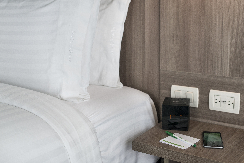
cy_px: 82
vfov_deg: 27.0
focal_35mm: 50
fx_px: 339
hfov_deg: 39.6
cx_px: 122
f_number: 3.5
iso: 500
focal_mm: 50
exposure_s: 1/400
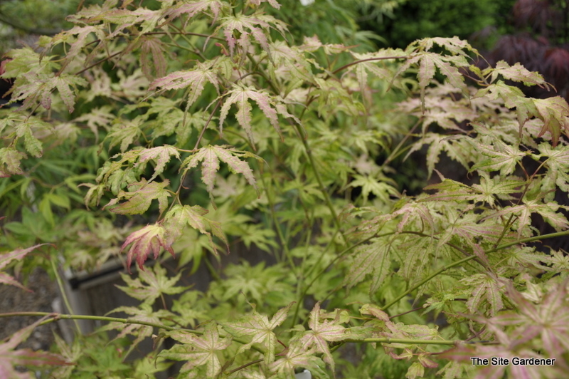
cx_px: 284
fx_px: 758
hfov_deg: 41.1
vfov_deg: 28.0
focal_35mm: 48
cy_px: 190
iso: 200
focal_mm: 32
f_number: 4.2
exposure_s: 1/800
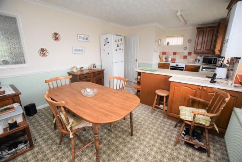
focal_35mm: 15
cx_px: 121
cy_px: 81
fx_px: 101
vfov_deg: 77.4
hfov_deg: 100.4
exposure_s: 1/60
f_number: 3.5
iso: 3200
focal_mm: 10
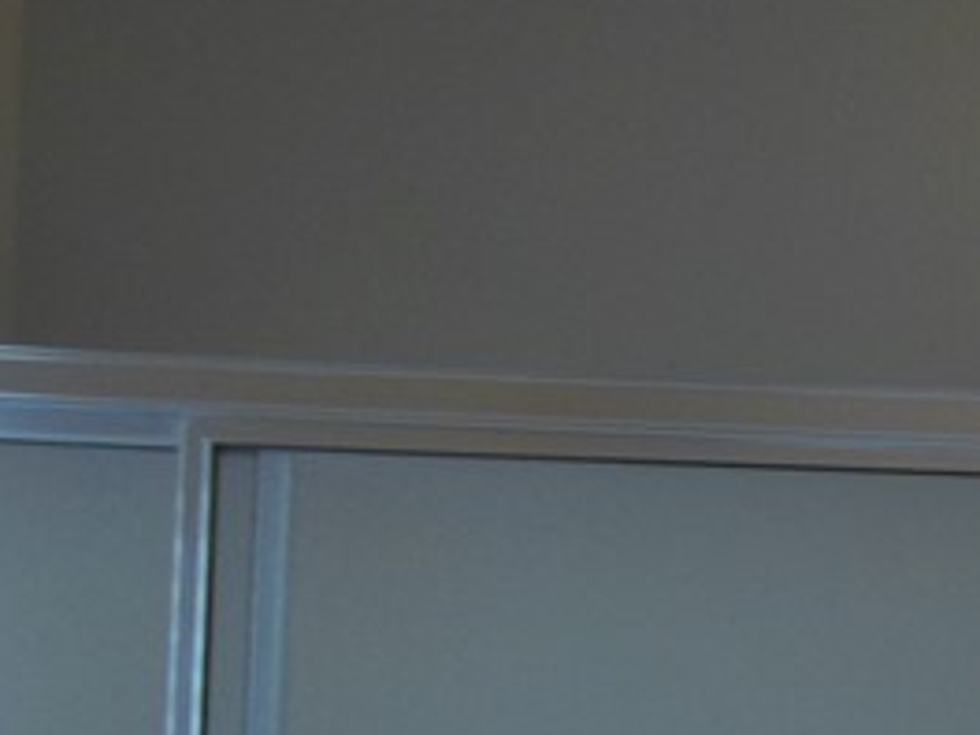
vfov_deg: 14.5
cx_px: 1626
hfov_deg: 17.4
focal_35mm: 97
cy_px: 984
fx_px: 2746
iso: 125
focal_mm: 4.5
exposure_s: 1/40
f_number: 3.2
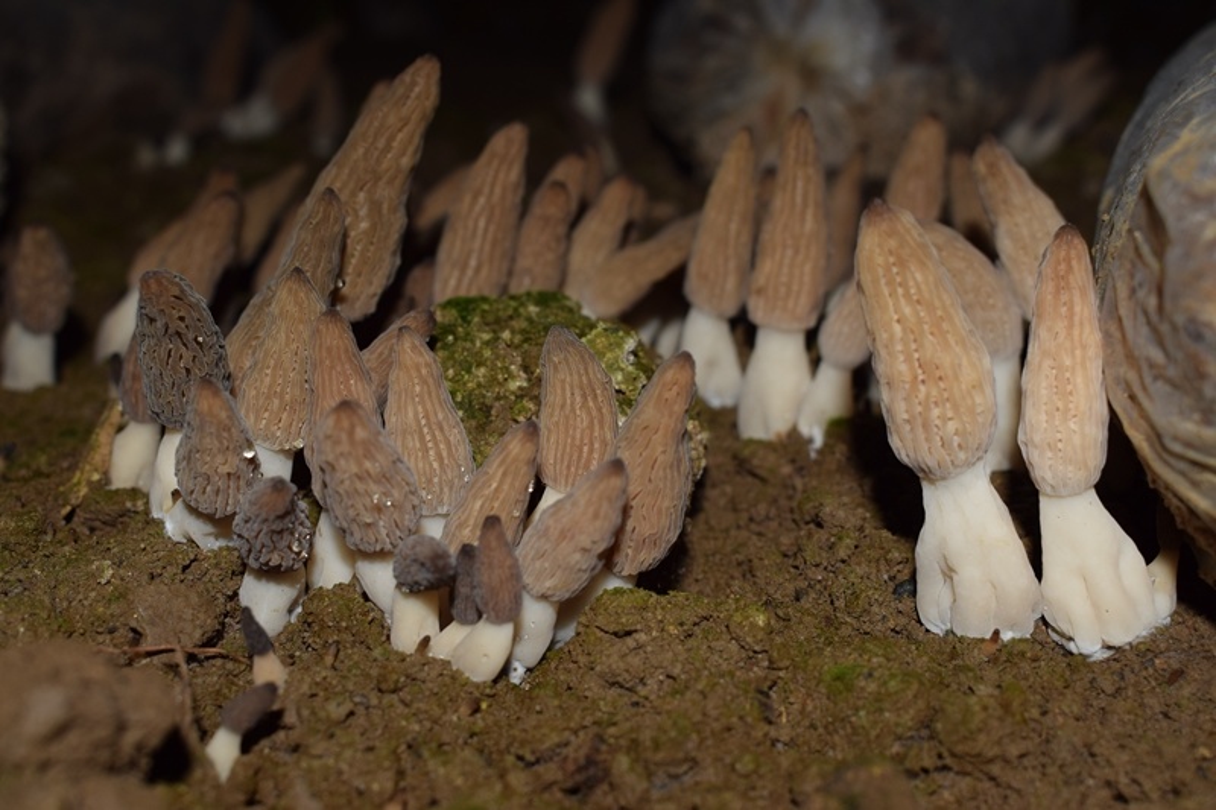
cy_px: 405
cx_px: 608
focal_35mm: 46
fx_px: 1570
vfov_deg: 28.9
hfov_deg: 42.3
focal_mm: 31
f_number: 8
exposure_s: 1/60
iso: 100
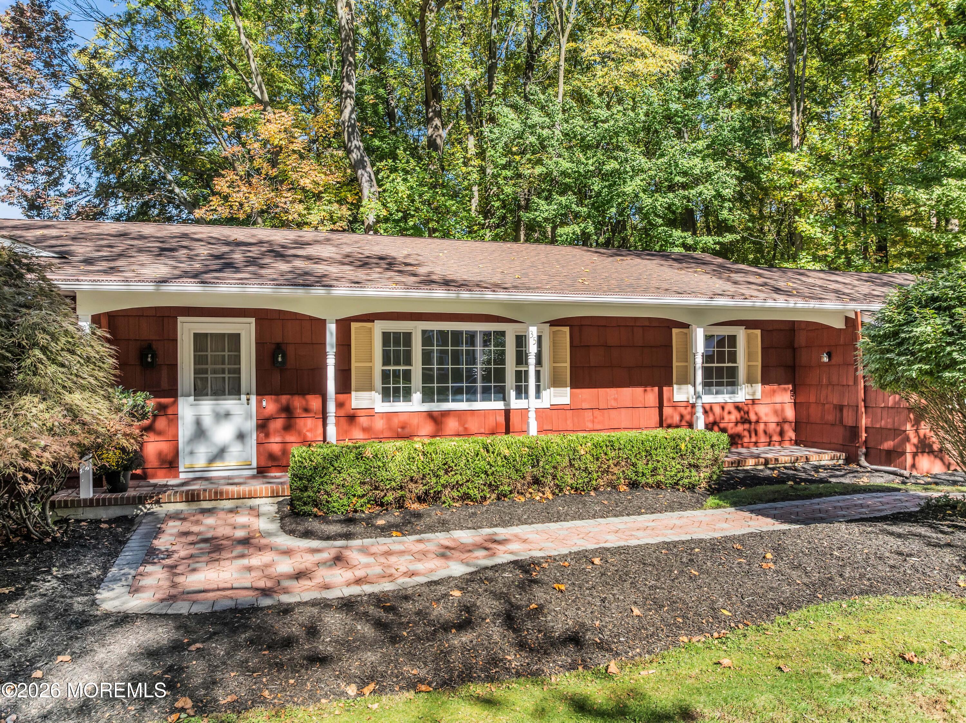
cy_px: 362
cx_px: 483
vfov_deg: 56.8
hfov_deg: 71.6
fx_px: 669
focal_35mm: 24
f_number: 2.8
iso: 140
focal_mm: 12.29
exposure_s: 1/100
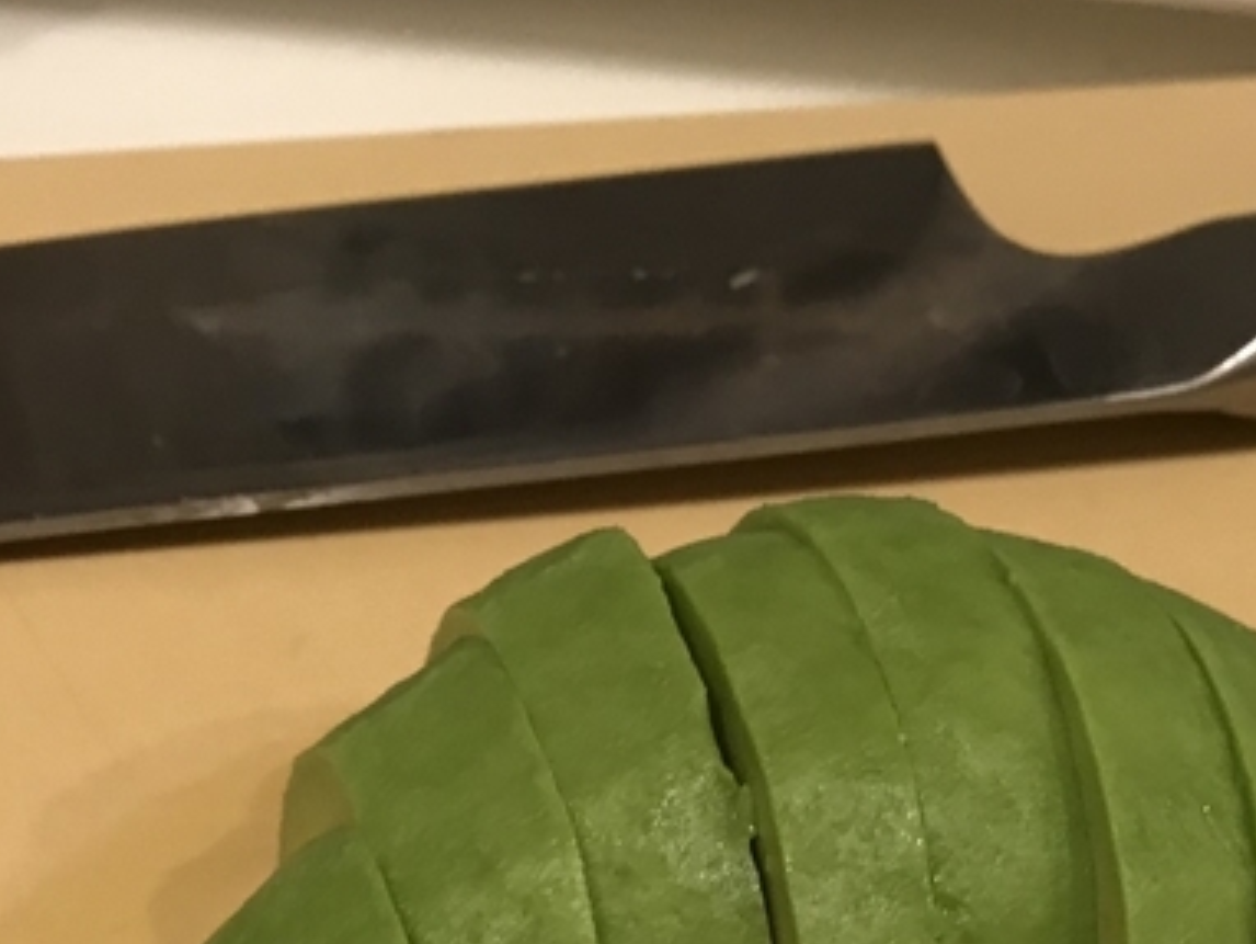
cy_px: 1108
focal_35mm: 75
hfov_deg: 25.8
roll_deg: -7.0
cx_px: 842
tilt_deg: -44.0
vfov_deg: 18.7
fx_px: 2723
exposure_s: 1/17
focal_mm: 3.99
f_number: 1.8
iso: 50
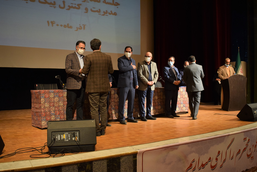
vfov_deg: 36.9
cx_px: 128
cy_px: 86
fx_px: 257
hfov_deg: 53.1
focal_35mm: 36
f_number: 4.5
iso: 1600
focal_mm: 24
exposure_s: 1/50
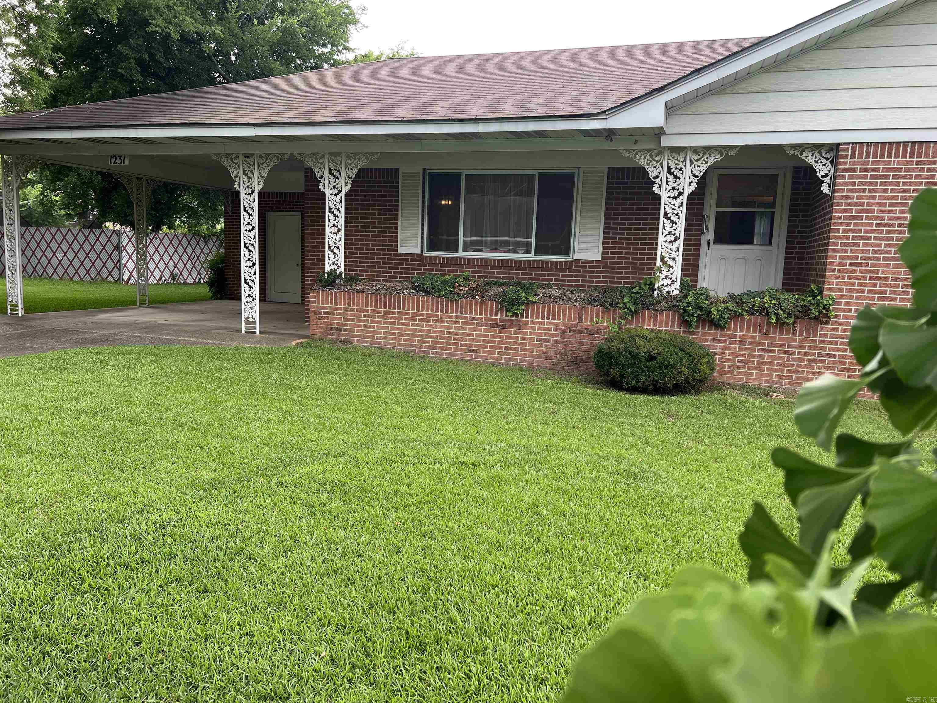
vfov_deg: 53.1
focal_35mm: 26
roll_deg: -2.1
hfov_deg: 67.3
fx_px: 704
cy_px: 352
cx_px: 468
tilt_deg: -7.9
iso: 40
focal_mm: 5.7
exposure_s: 1/177
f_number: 1.5
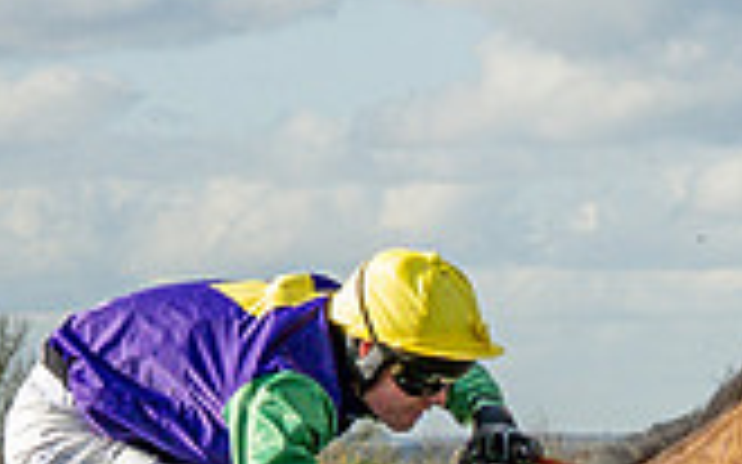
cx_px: 610
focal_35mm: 432
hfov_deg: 4.9
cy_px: 894
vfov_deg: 3.0
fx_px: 8733
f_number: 4
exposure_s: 1/1600
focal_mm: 38
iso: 200
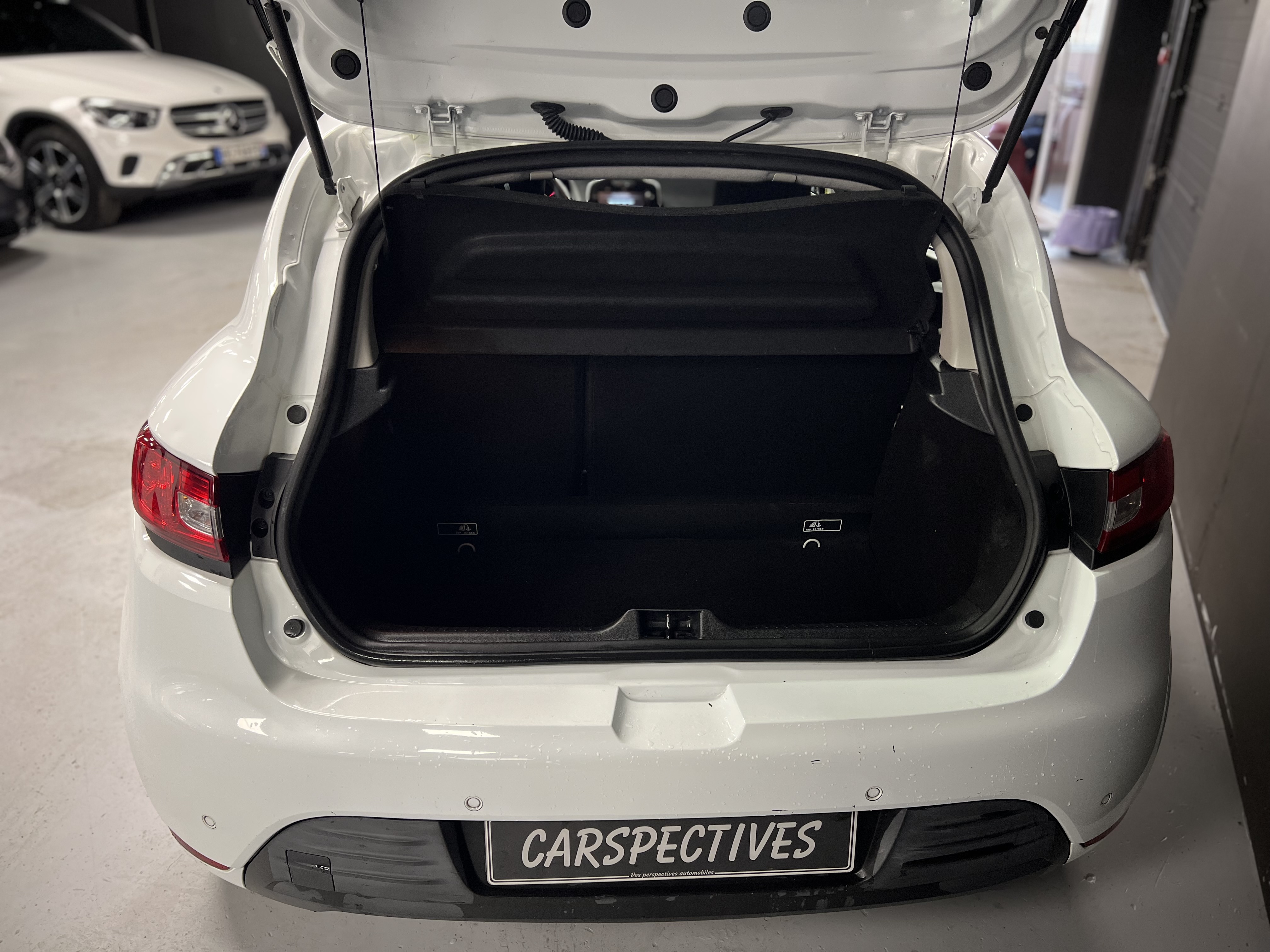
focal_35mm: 26
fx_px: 954
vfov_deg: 53.1
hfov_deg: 67.3
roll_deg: -1.4
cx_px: 635
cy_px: 476
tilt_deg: -26.4
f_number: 1.5
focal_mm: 5.7
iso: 160
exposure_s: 1/50
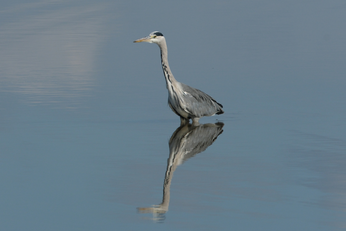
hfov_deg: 3.0
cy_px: 116
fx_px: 6622
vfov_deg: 2.0
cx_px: 173
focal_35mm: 689
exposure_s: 1/2000
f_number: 10
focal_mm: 459.4
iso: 1000
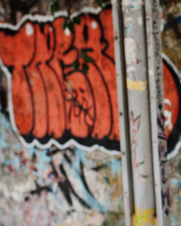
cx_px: 257
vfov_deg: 20.4
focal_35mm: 93
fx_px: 623
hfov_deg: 15.5
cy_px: 182
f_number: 2.2
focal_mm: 35
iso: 250
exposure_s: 1/100
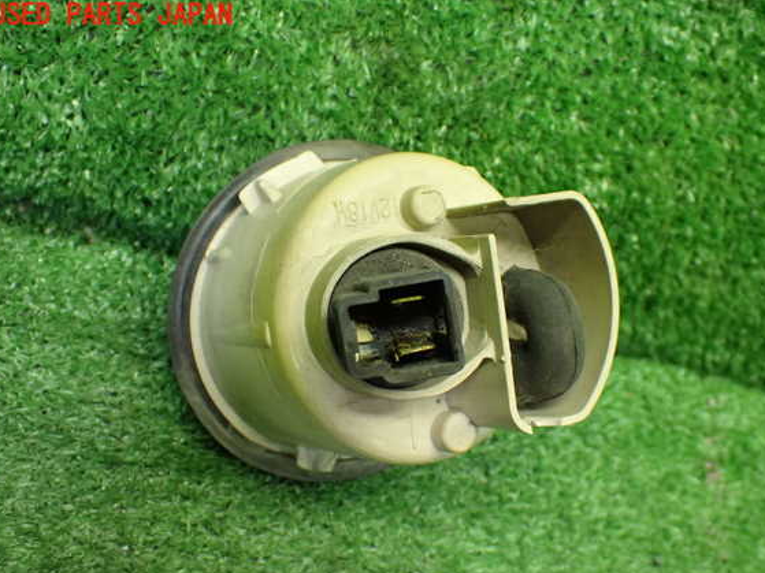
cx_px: 394
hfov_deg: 42.9
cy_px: 306
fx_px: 972
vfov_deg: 32.9
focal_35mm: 44
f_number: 2.8
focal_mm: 7.31
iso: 800
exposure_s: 1/80
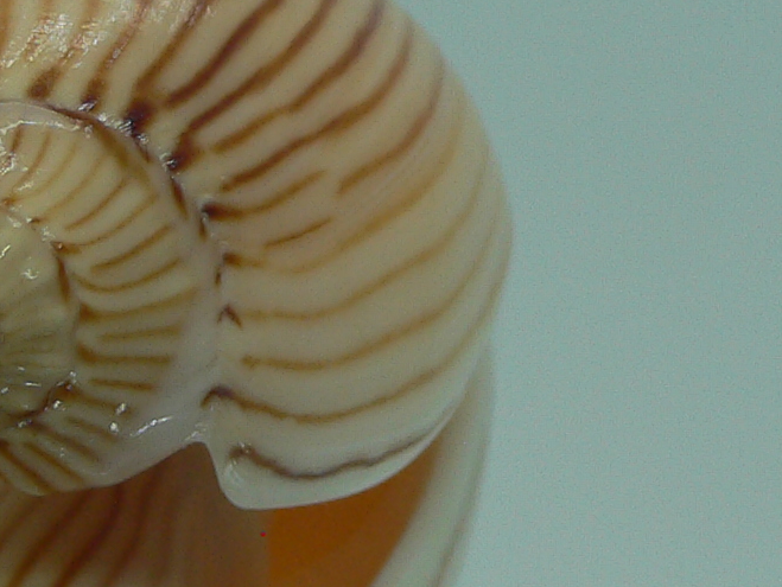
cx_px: 129
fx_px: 2419
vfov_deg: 13.8
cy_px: 358
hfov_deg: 18.2
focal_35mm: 107
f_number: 2.8
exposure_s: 1/60
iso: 80
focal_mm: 4.6
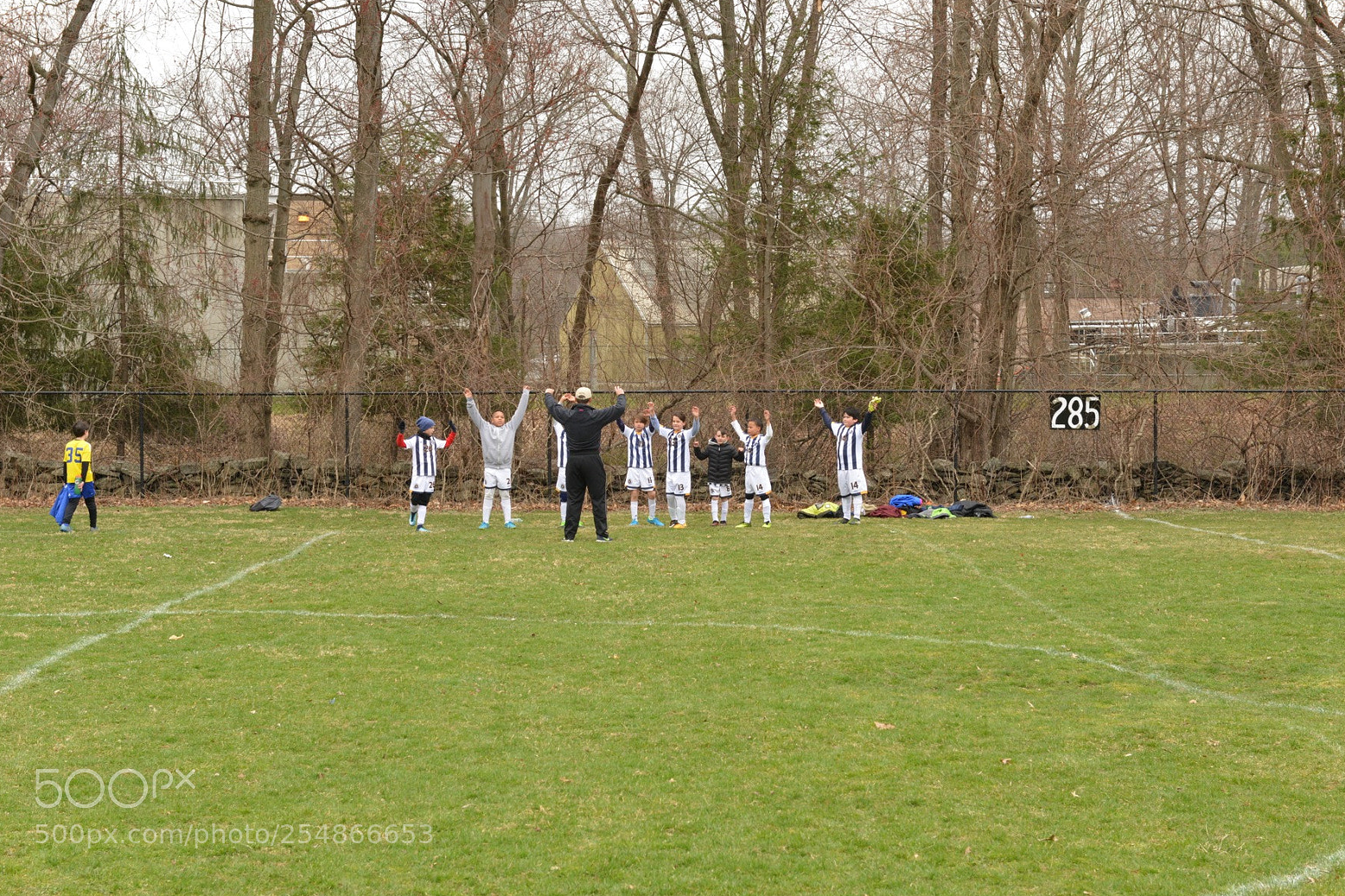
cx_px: 672
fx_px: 2690
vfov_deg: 18.9
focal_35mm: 72
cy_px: 441
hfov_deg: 28.1
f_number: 13
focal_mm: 70
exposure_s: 1/250
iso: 1000
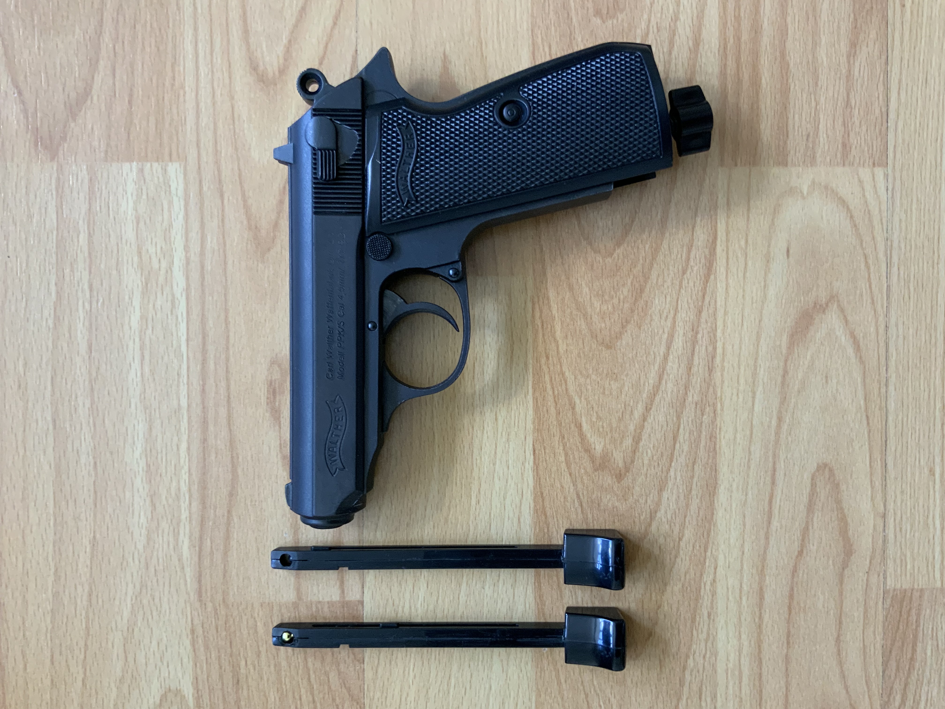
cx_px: 472
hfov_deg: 61.7
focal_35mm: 29
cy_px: 354
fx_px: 792
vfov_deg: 48.2
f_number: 1.8
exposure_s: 1/60
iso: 125
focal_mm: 3
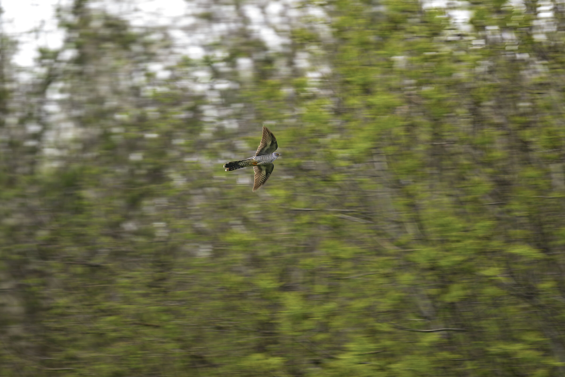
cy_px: 188
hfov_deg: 3.4
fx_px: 9416
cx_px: 282
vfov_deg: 2.3
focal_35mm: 600
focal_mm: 600
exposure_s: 1/160
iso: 1600
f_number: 6.3
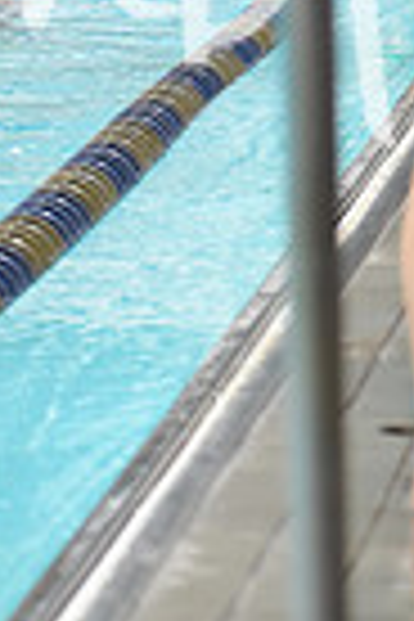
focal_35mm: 357
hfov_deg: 3.8
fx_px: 6158
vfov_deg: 5.7
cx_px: 812
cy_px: -122
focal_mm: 85
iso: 2800
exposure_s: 1/500
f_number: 2.8
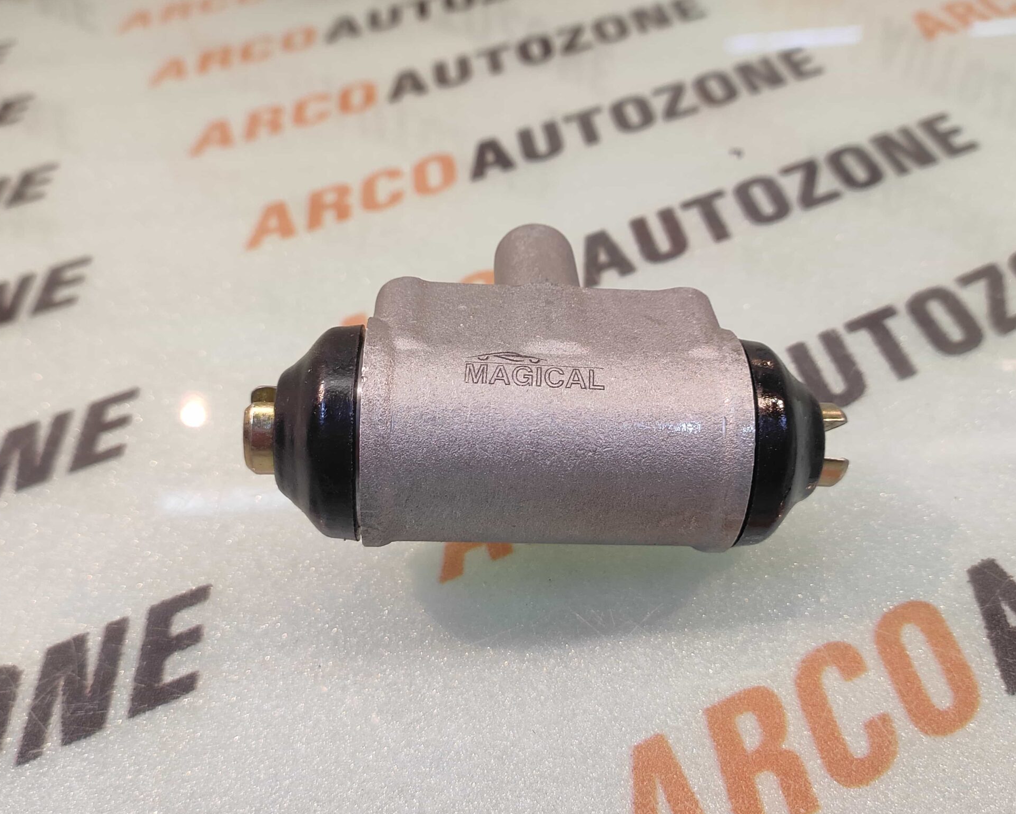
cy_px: 429
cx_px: 515
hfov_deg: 75.0
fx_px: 662
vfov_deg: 63.1
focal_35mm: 22
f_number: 1.79
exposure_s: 1/33
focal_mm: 4.74
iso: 190
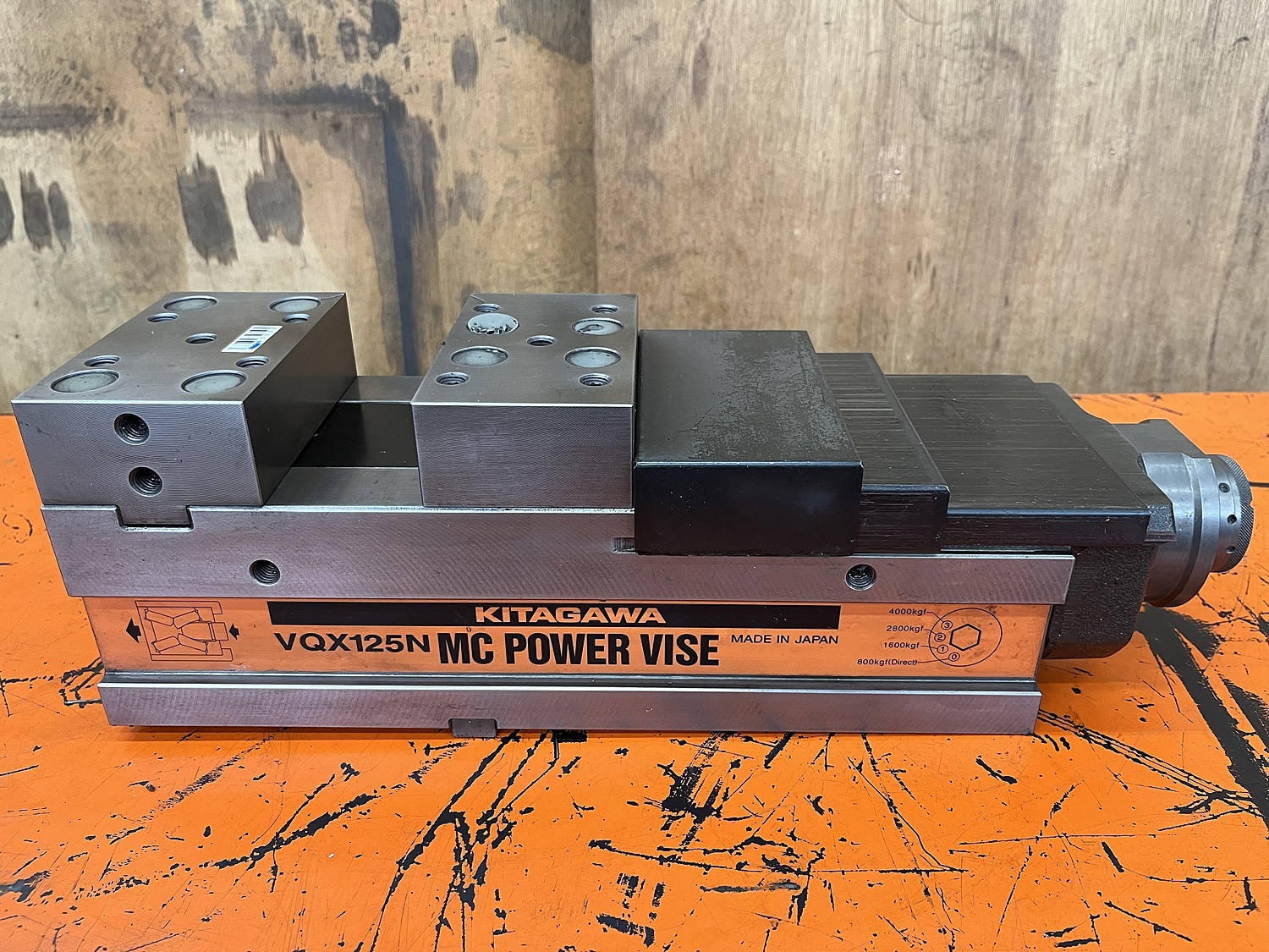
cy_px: 476
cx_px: 634
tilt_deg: -28.1
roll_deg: +1.5
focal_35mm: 26
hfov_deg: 67.3
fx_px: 953
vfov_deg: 53.1
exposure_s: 1/50
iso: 160
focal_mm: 5.1
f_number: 1.6
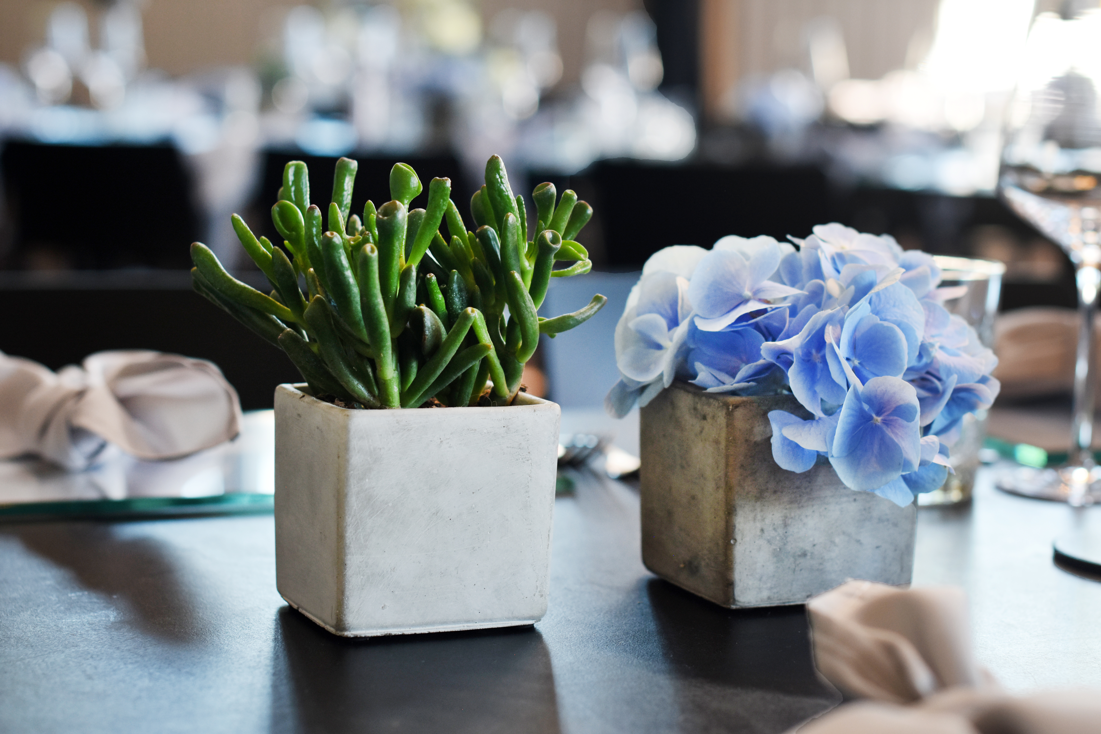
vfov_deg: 18.2
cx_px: 550
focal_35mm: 75
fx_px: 2294
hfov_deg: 27.0
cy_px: 367
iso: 500
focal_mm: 50
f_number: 3.2
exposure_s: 1/160
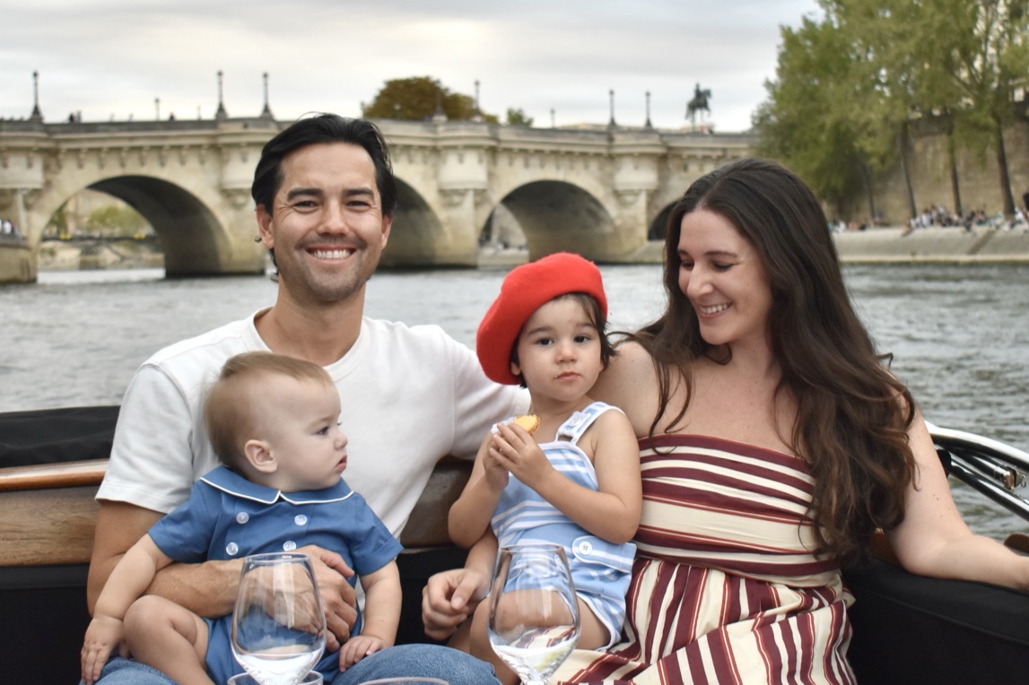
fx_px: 1734
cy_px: 279
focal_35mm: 61
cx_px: 539
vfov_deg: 22.3
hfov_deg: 33.0
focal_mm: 29
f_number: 4.2
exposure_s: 1/250
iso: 800
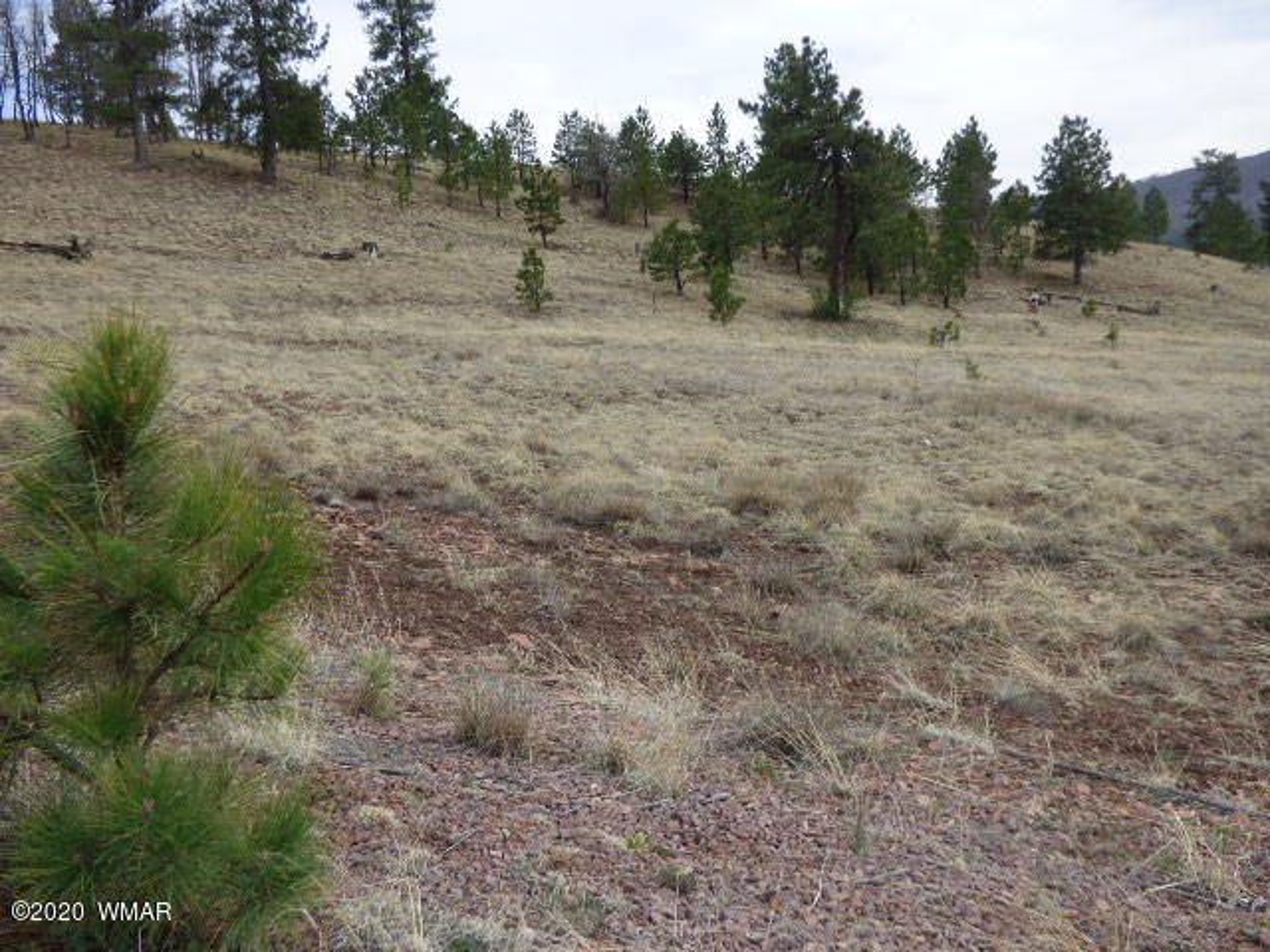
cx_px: 635
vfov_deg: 38.7
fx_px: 1357
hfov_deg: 50.1
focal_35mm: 37
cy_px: 476
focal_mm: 6.47
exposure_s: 1/500
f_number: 3.5
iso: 100
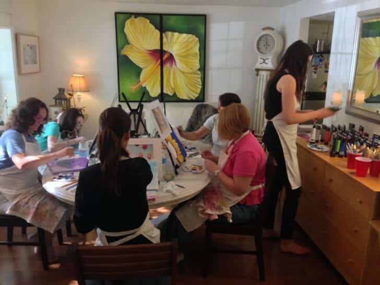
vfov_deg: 42.9
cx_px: 190
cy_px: 142
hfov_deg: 55.4
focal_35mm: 33
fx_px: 362
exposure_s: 1/20
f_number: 2.4
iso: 200
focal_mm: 4.12
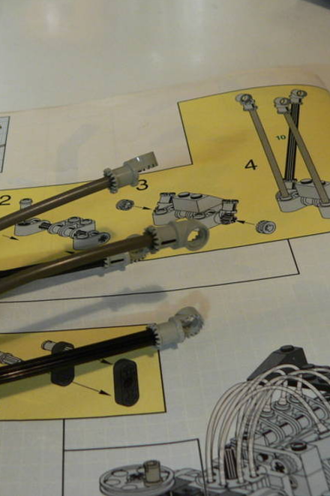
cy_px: 243
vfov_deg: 38.9
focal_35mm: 51
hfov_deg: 26.1
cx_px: 81
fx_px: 702
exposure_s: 1/13
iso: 200
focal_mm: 6
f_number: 2.8
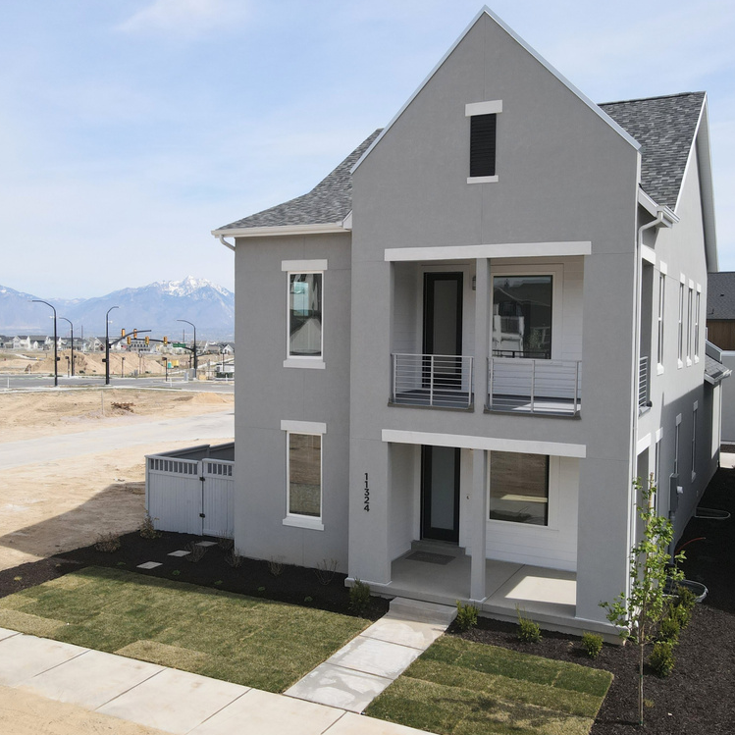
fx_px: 697
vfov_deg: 55.6
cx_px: 417
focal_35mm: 29
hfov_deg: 55.4
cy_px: 373
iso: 100
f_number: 2.8
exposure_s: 1/1000
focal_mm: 4.5
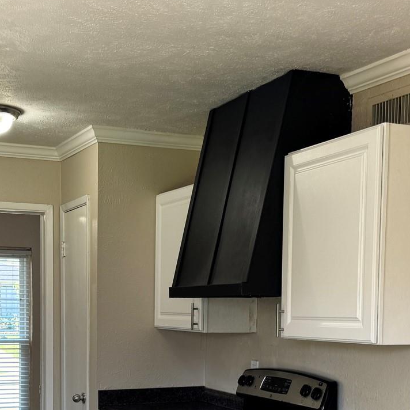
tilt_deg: -3.5
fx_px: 817
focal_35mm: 61
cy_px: 351
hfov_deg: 28.1
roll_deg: -0.4
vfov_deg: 27.4
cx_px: 154
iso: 80
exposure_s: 1/120
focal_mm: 6.76
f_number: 1.78
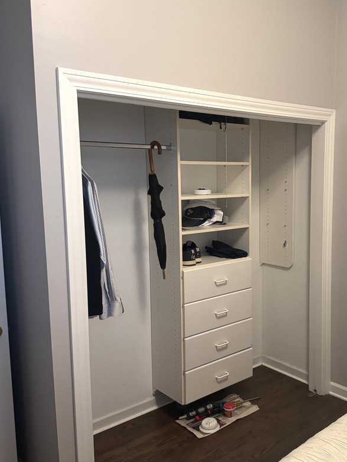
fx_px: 441
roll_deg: +0.2
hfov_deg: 42.6
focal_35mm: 33
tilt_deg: -7.9
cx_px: 220
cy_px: 230
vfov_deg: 55.3
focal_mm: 6.76
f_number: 1.78
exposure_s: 1/40
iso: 800
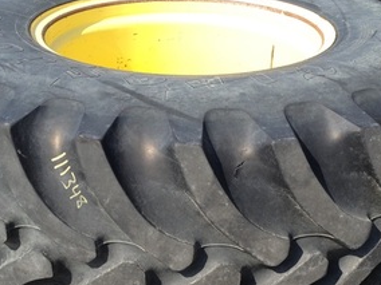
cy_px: 268
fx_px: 737
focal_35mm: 67
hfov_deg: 29.0
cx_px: 207
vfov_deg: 21.3
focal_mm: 4.28
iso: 50
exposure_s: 1/849
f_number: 2.4
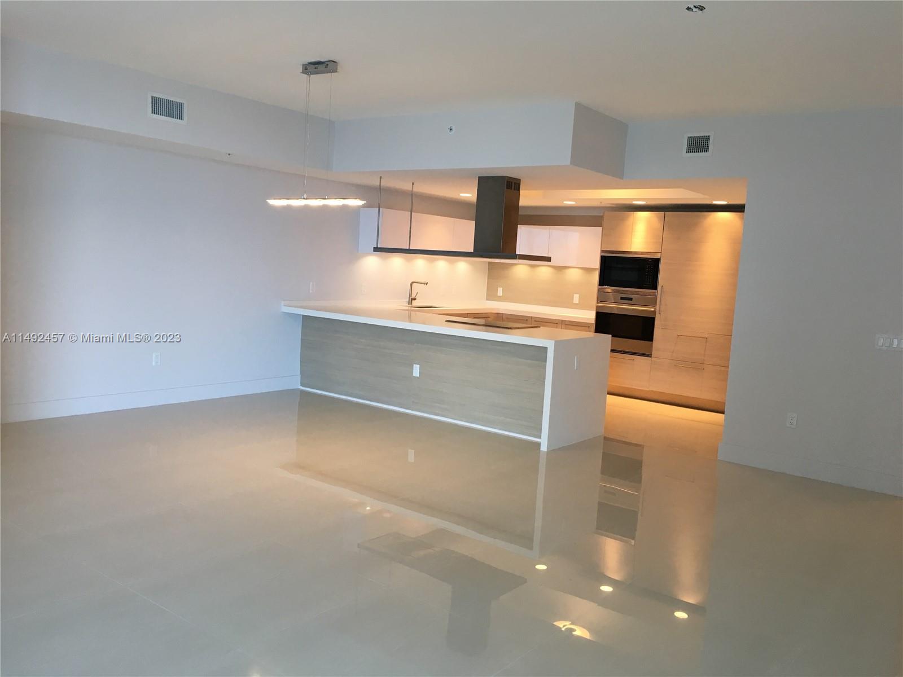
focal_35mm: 29
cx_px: 452
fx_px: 756
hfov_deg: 61.7
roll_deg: -3.0
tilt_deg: -4.8
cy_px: 338
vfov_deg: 48.2
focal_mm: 4.15
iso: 25
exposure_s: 1/30
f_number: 2.2
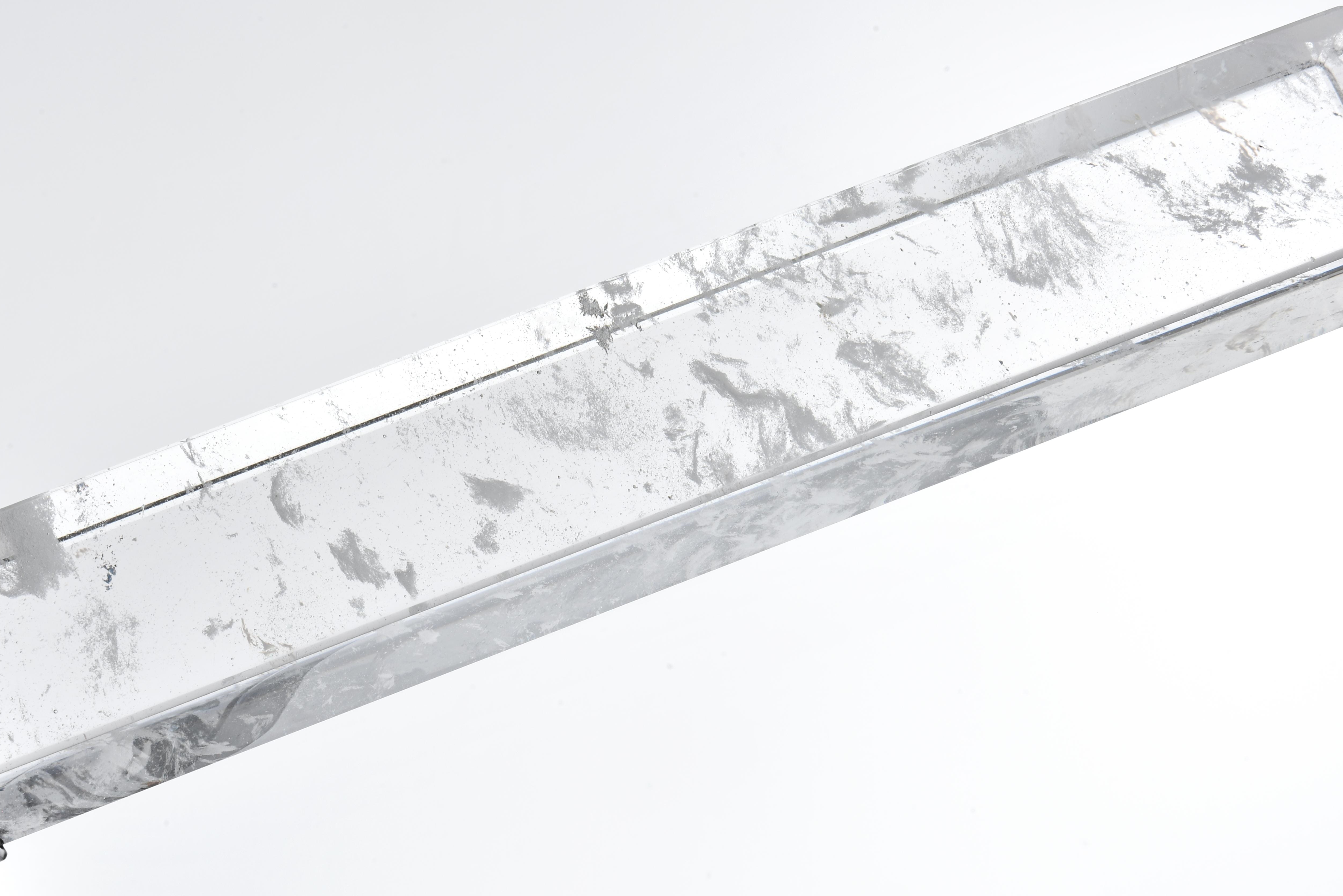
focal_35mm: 85
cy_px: 494
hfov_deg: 23.9
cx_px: 634
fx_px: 3172
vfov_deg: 16.1
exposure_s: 1/100
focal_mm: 58
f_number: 22
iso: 100
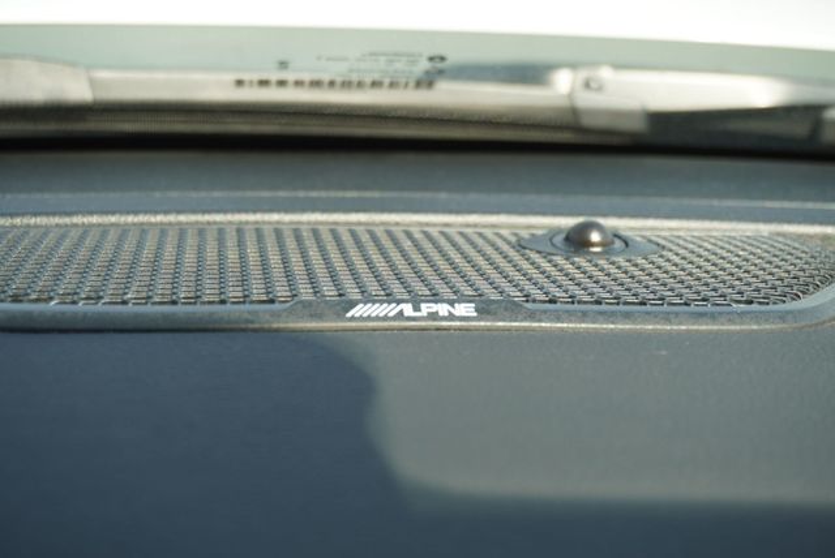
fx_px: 1323
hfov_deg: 35.0
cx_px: 418
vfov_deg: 23.8
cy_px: 279
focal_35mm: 57
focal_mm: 38
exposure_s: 1/160
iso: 100
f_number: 5.6
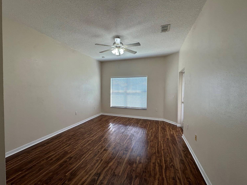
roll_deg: -0.1
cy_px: 92
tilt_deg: -1.7
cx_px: 120
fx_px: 107
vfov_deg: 81.8
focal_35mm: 15
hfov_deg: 98.1
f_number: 2.2
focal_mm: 2.22
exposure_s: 1/120
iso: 50
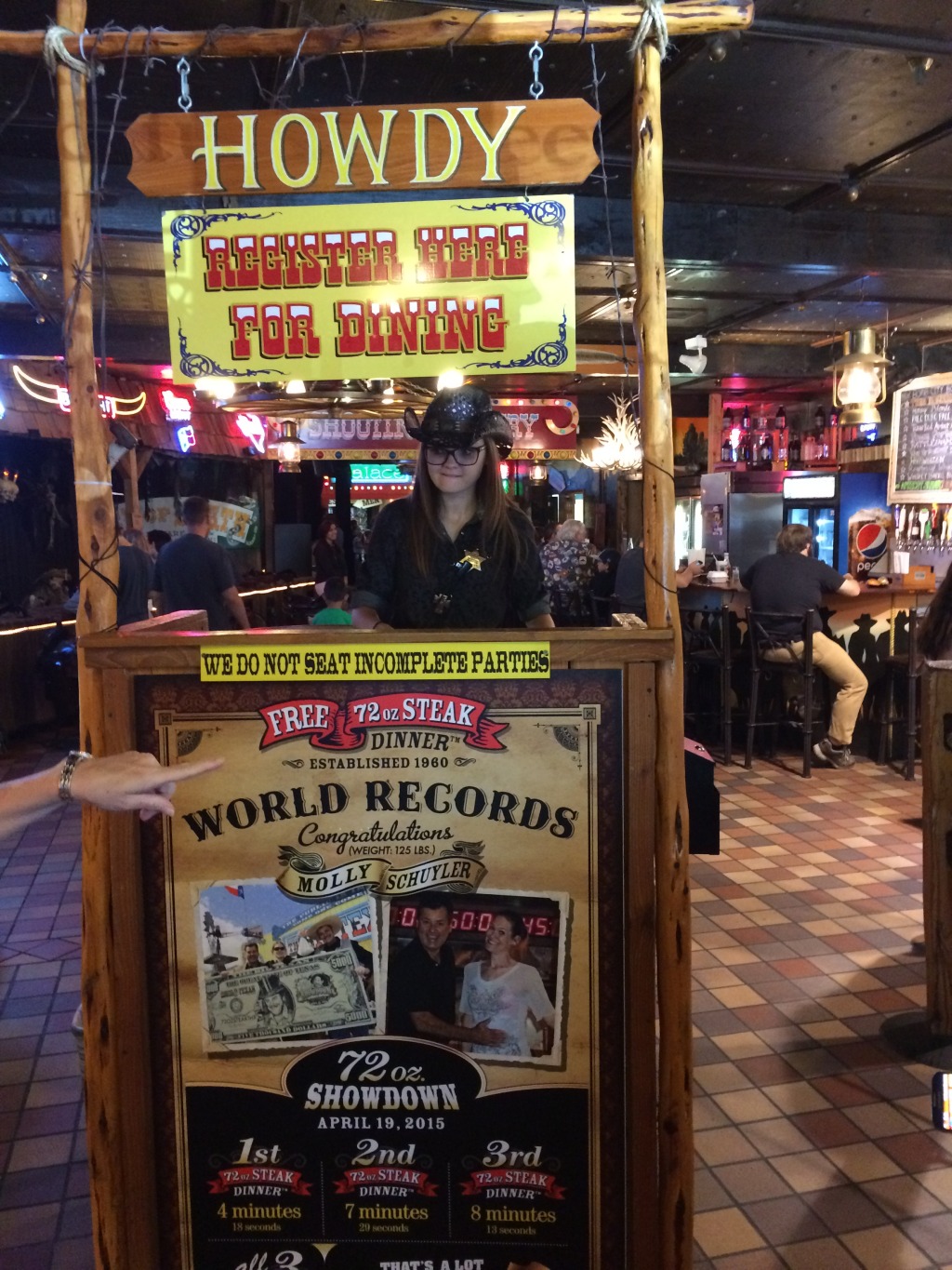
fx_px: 1063
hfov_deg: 48.2
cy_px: 635
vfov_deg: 61.7
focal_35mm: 29
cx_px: 476
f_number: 2.2
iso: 320
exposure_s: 1/20
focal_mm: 4.15
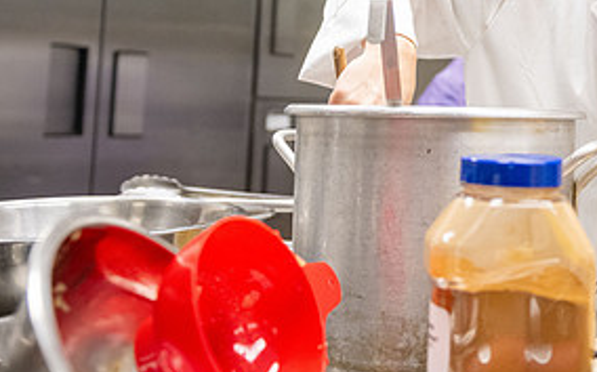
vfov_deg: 25.3
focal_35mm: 50
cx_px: 490
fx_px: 813
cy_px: 68
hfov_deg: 38.6
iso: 2500
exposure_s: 1/400
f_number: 2.8
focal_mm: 24
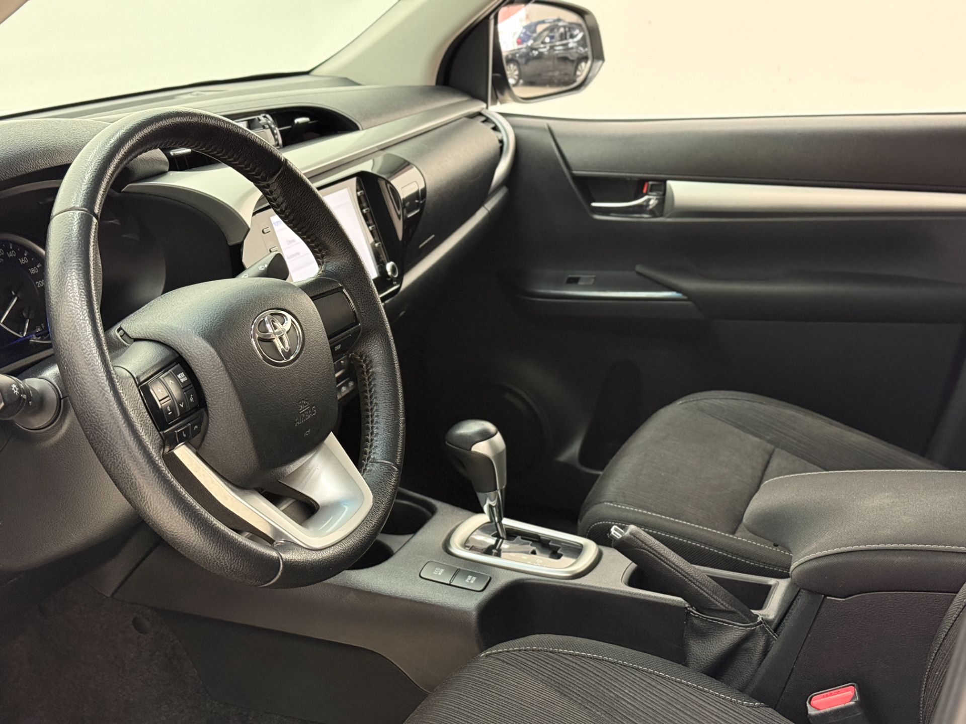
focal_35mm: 48
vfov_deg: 30.3
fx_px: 1339
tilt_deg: -18.0
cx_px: 483
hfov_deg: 39.7
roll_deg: -0.1
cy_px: 362
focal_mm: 6.76
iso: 400
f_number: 1.78
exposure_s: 1/40
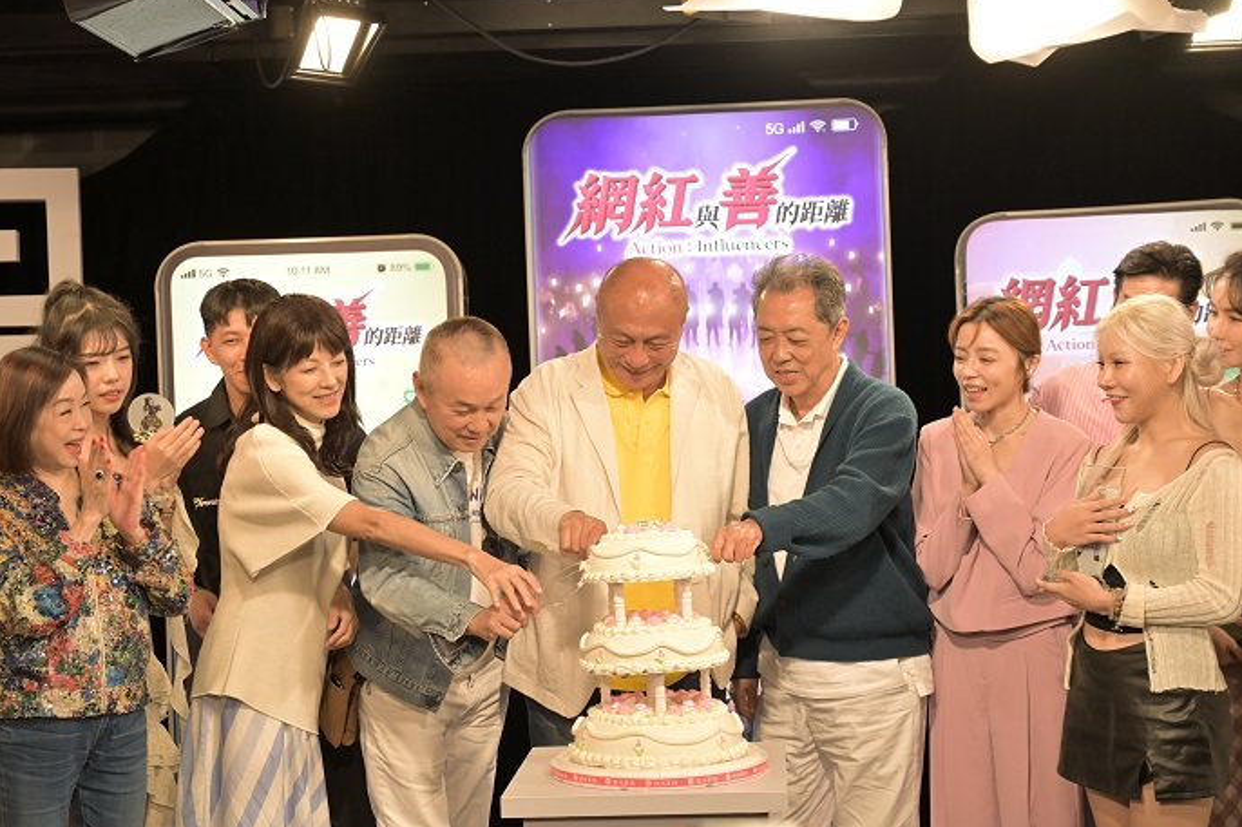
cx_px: 632
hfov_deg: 38.9
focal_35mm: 51
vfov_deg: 26.5
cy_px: 413
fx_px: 1759
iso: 2000
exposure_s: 1/200
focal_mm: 50
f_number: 5.6
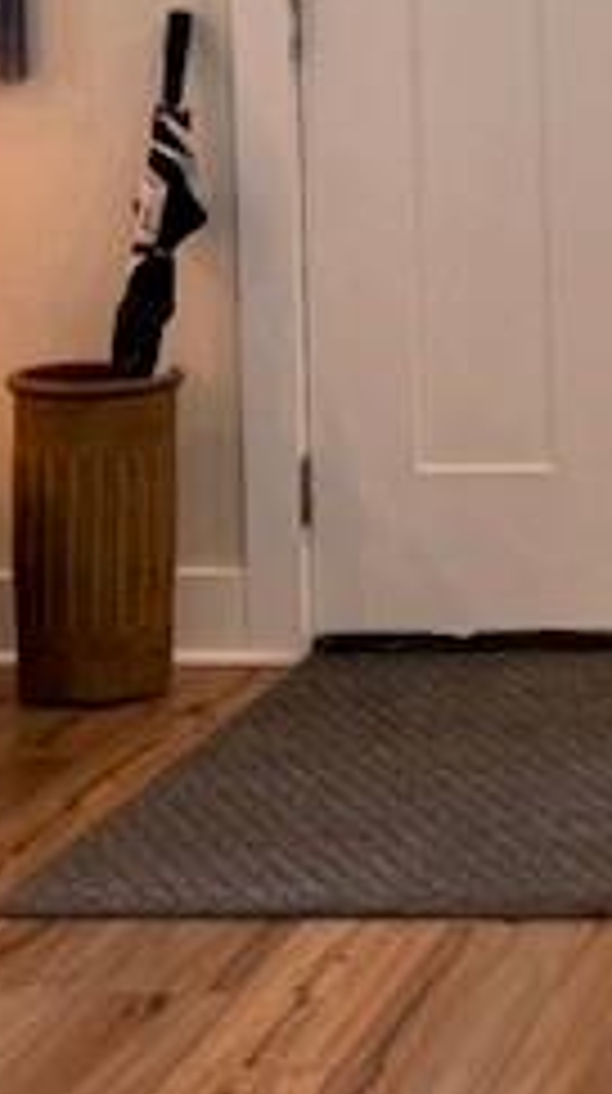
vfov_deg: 15.3
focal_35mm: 138
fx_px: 3997
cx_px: 1224
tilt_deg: -4.0
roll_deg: +0.3
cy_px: 14
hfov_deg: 8.3
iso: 160
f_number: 1.78
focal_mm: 6.76
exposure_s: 1/60
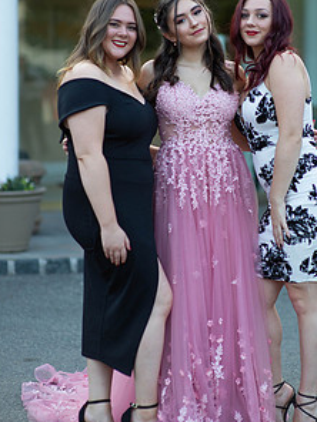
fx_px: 1514
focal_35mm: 124
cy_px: 171
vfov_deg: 15.9
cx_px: 203
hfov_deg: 11.9
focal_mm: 85
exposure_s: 1/800
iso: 250
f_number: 2
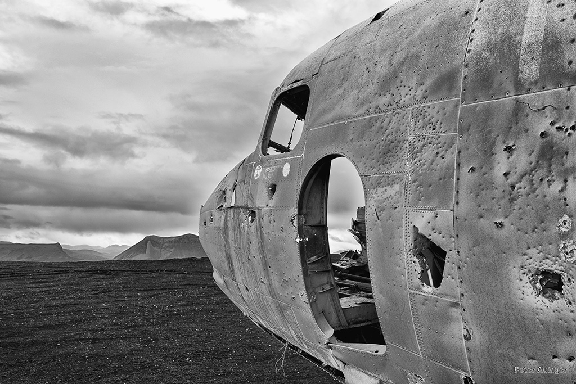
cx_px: 288
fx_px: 560
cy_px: 192
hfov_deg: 54.4
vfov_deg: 37.9
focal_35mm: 35
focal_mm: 35
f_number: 10
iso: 320
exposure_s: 1/200
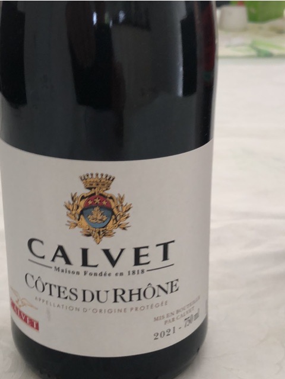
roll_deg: +2.4
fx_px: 703
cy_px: 190
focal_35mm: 64
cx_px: 142
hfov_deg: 22.9
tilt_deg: -21.2
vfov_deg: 30.3
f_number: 1.8
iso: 64
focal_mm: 4
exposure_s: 1/50
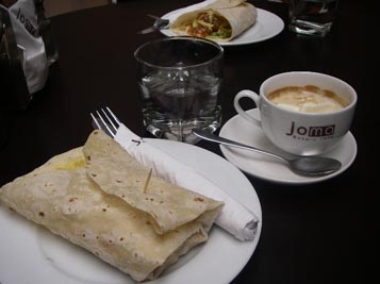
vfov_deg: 37.7
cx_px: 190
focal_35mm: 38
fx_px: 417
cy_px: 142
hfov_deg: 49.0
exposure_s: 1/125
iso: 80
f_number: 3.3
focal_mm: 6.3
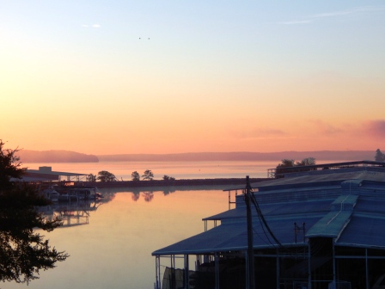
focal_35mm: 85
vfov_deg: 17.4
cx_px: 192
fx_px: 945
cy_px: 144
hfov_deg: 23.0
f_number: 4.3
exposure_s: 1/400
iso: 125
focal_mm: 15.3
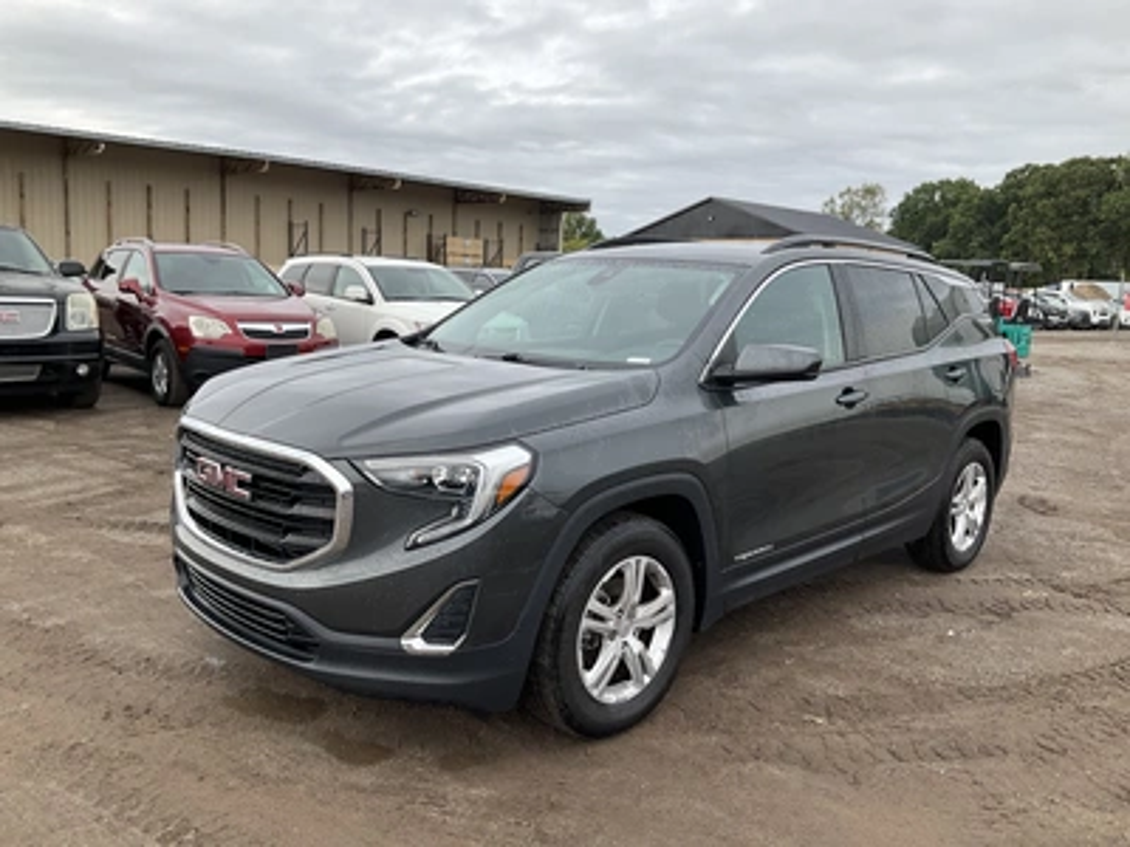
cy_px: 424
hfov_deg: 61.7
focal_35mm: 29
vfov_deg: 48.2
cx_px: 565
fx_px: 947
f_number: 1.8
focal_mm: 3
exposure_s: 1/1076
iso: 25
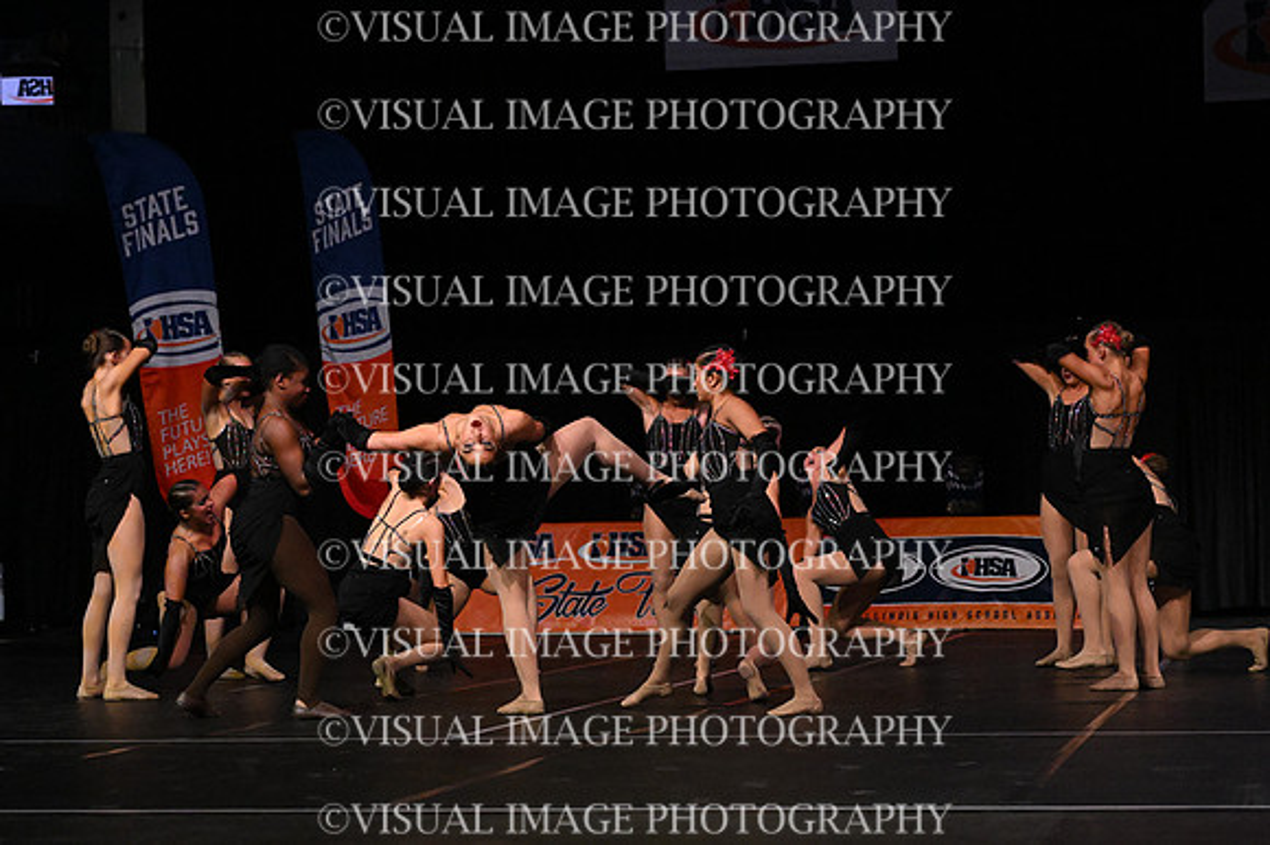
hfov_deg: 22.6
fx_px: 3173
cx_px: 635
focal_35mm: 90
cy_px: 422
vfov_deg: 15.2
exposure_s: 1/1000
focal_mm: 60
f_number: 4
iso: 8000
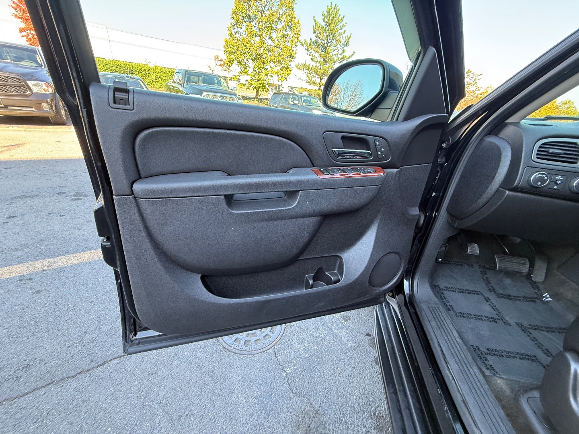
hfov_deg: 102.1
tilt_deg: -27.7
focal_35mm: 14
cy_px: 217
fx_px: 234
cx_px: 290
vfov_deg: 85.7
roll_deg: -5.7
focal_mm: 2.22
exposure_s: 1/99
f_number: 2.2
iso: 250
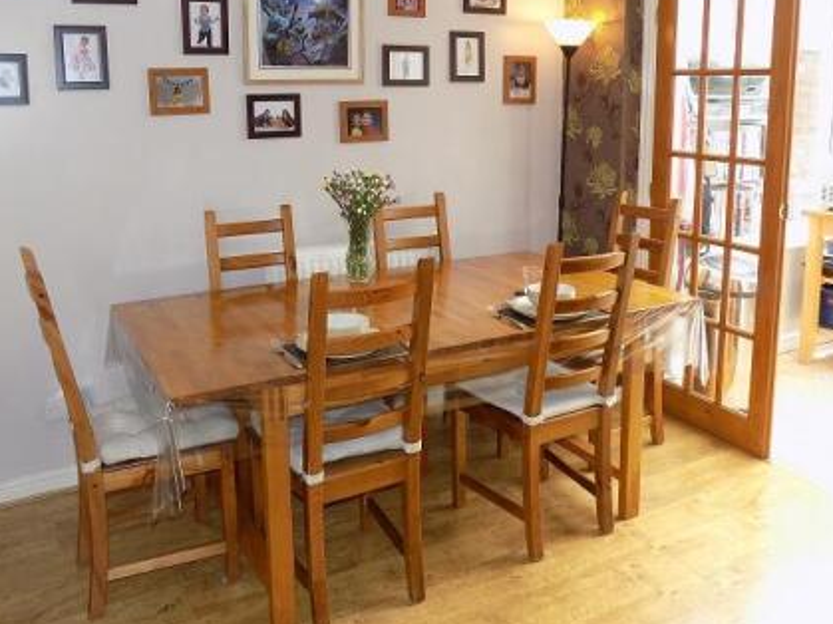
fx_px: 770
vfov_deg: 43.6
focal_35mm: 32
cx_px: 403
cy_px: 212
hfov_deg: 56.8
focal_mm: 4
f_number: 3.1
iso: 125
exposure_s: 1/30
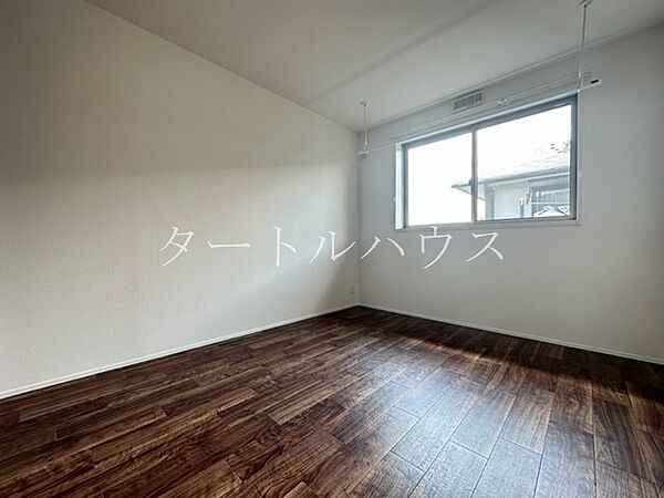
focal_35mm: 14
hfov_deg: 102.1
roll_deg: -0.1
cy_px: 249
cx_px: 332
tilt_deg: -0.9
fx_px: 269
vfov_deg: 85.7
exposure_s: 1/99
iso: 100
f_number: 2.2
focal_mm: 2.22
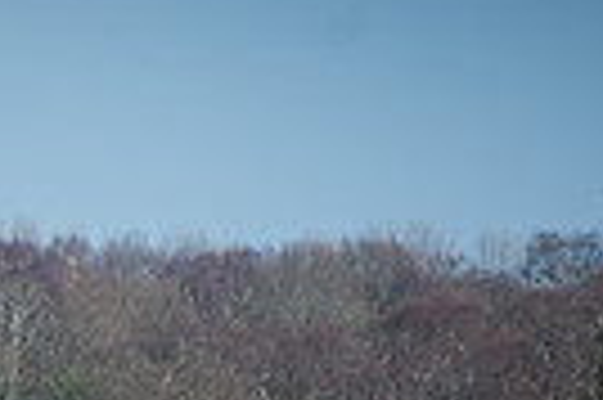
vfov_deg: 1.5
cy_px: 582
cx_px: -739
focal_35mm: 907
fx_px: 15174
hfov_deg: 2.3
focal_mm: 200
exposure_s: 1/800
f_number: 6.3
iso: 250
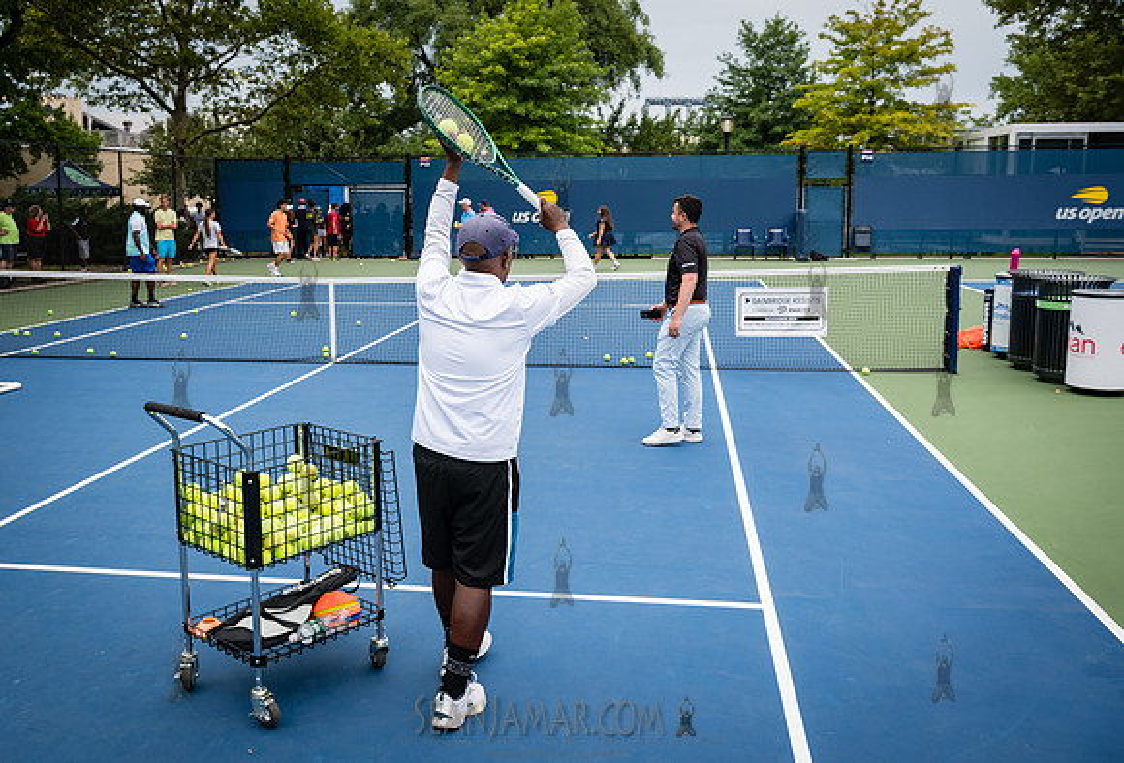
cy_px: 350
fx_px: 1068
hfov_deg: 55.4
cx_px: 504
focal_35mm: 34
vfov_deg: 39.3
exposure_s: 1/1250
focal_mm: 31
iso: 400
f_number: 4.5
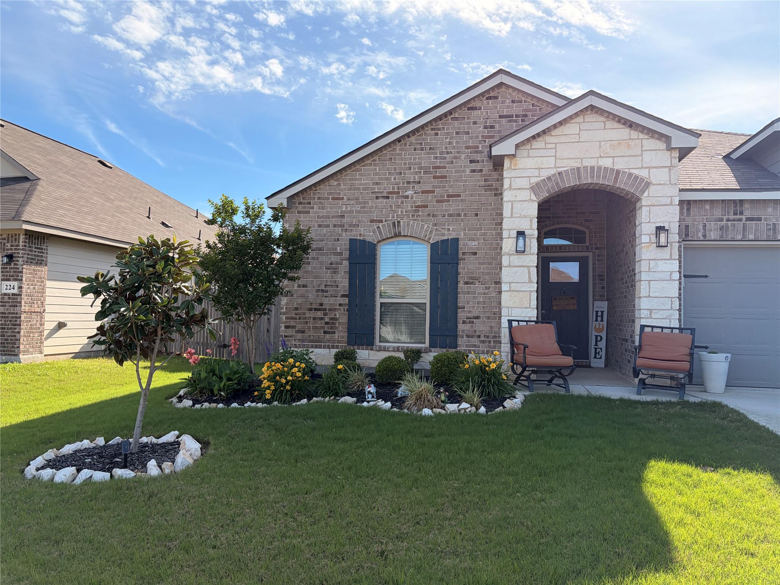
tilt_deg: +1.6
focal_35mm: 26
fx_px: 586
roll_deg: -1.4
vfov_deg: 53.1
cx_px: 390
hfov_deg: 67.3
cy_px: 292
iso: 64
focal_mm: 5.96
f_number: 1.6
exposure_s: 1/2985
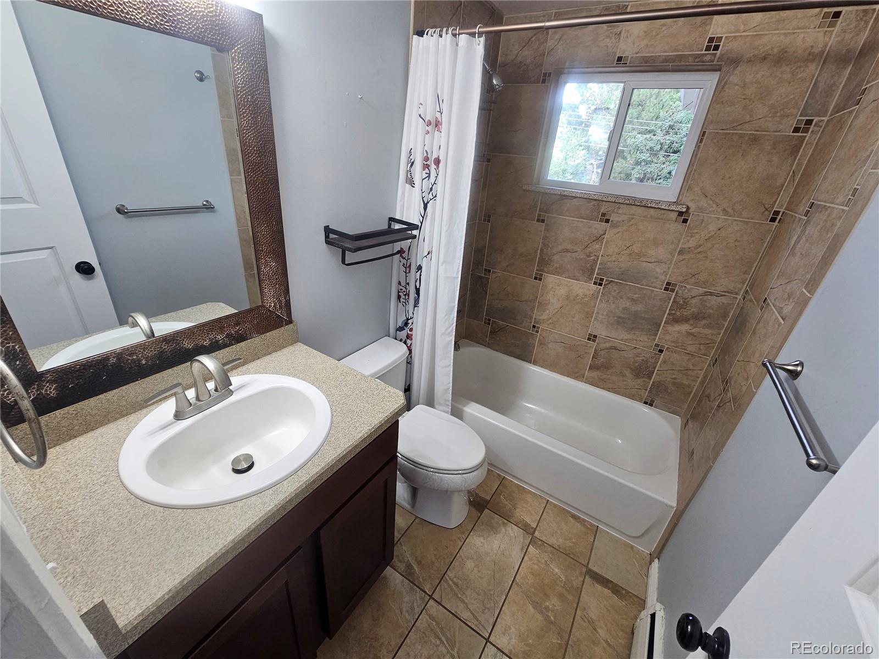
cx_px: 440
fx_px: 330
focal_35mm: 13
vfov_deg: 89.9
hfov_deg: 106.2
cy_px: 330
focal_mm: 2.2
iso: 125
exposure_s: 1/60
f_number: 2.2
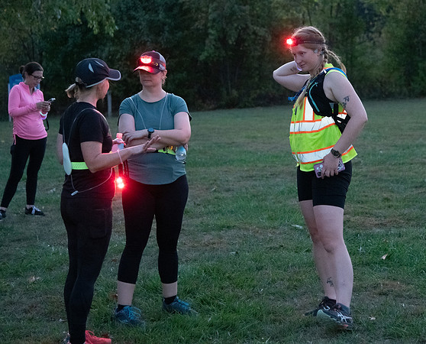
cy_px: 111
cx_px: 245
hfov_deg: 19.2
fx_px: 1260
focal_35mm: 100
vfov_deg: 15.5
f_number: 4
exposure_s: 1/60
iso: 2000
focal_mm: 65
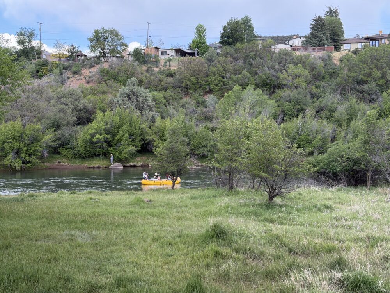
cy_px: 146
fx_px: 541
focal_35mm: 48
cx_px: 195
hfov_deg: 39.7
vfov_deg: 30.3
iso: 64
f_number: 1.78
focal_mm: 6.76
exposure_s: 1/631
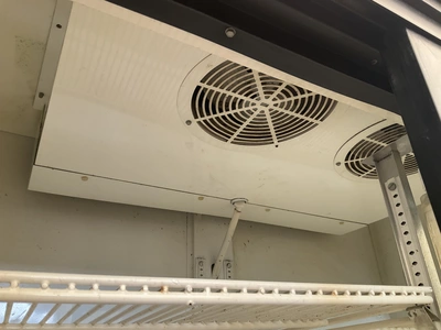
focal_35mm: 29
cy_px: 165
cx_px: 220
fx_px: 369
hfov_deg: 61.7
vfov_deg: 48.2
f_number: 1.8
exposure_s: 1/122
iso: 64
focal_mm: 3
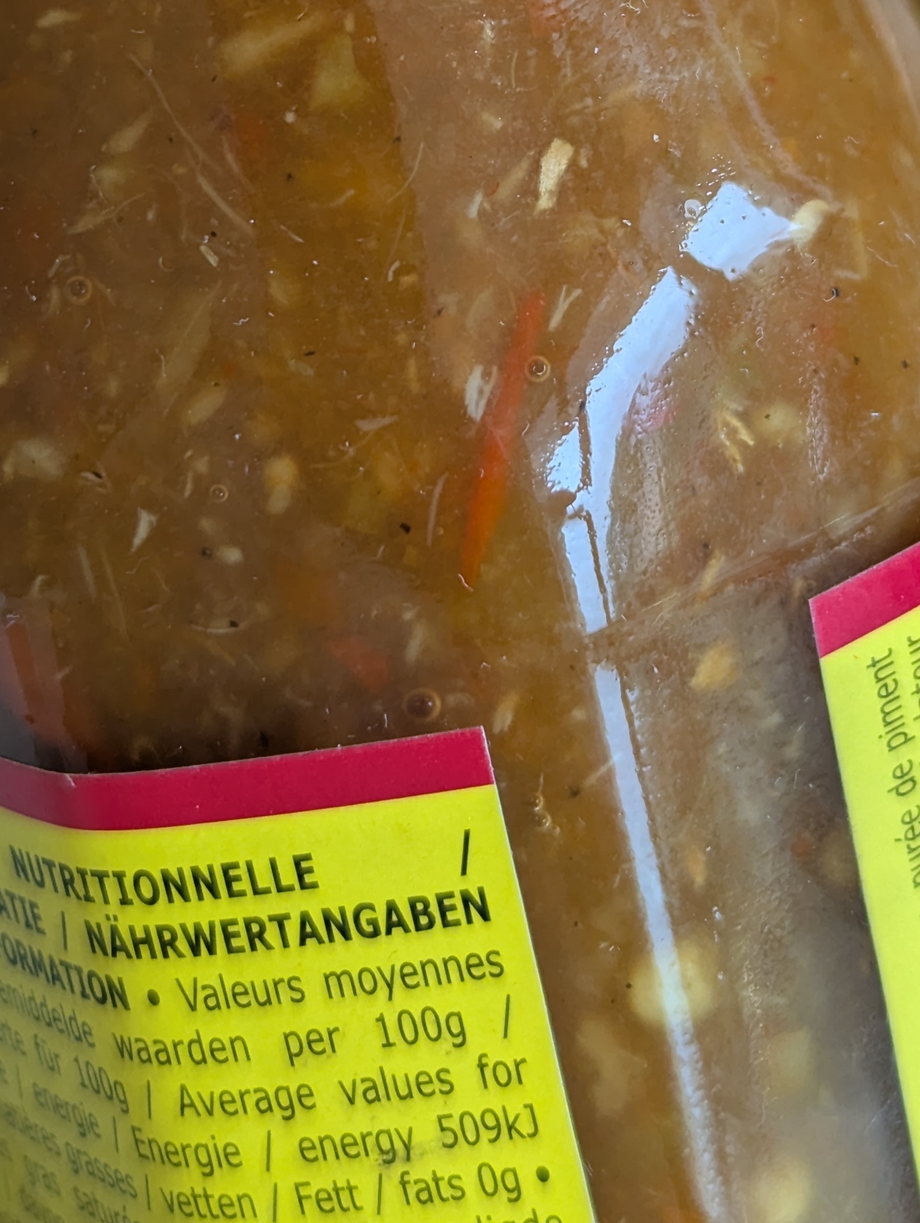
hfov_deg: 16.3
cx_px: 405
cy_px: 240
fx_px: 3217
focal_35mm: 91
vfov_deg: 21.2
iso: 55
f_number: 1.85
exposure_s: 1/99.9
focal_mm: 6.81
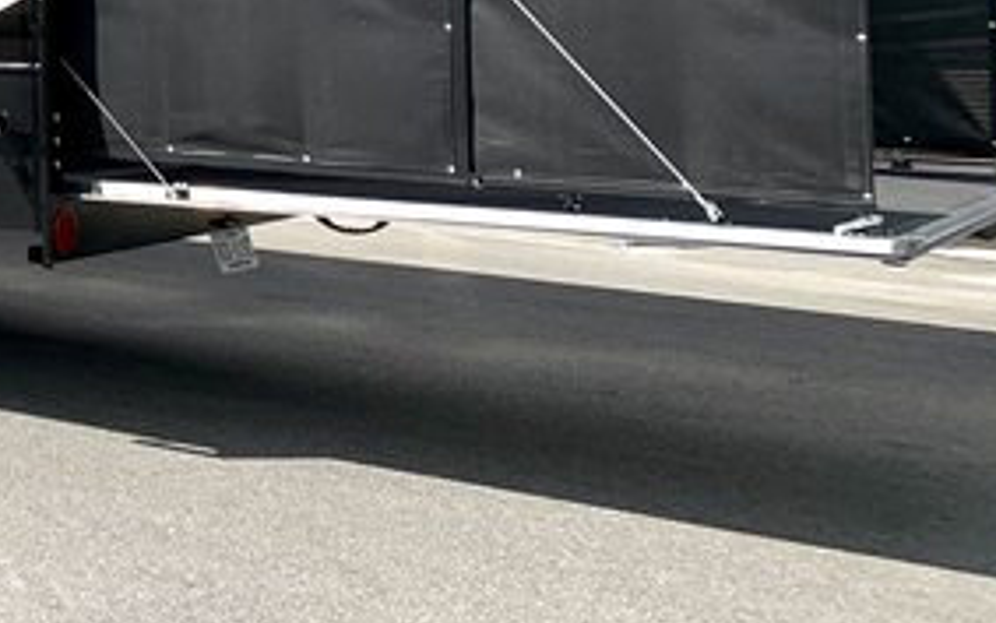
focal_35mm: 78
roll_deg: -1.0
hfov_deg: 23.3
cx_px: -310
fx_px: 2118
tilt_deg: +4.6
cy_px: -158
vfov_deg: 16.0
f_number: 1.8
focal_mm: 4.25
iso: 25
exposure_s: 1/3650
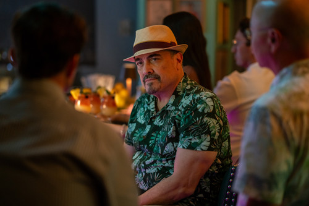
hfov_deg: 23.9
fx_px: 729
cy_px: 103
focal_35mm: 85
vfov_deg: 16.1
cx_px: 154
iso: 1250
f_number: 1.4
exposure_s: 1/200
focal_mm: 85
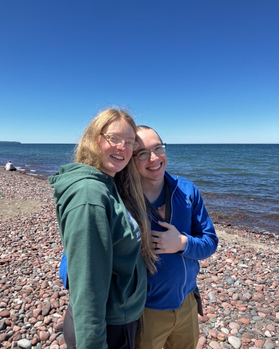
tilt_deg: -7.7
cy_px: 191
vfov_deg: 58.7
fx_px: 310
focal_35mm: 30
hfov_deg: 48.5
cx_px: 137
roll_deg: -0.3
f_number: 1.8
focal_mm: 3.99
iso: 32
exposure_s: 1/1389
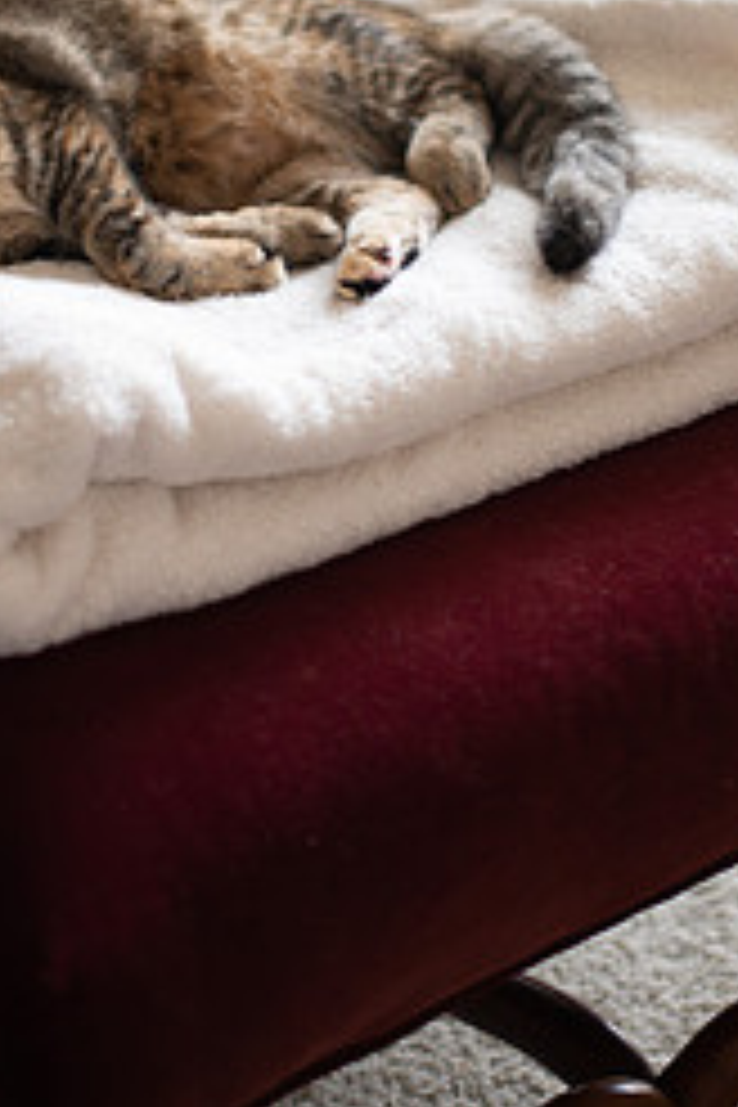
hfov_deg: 11.6
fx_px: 3628
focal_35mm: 118
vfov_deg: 17.2
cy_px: 241
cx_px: 202
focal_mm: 50
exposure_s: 1/250
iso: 250
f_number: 1.6
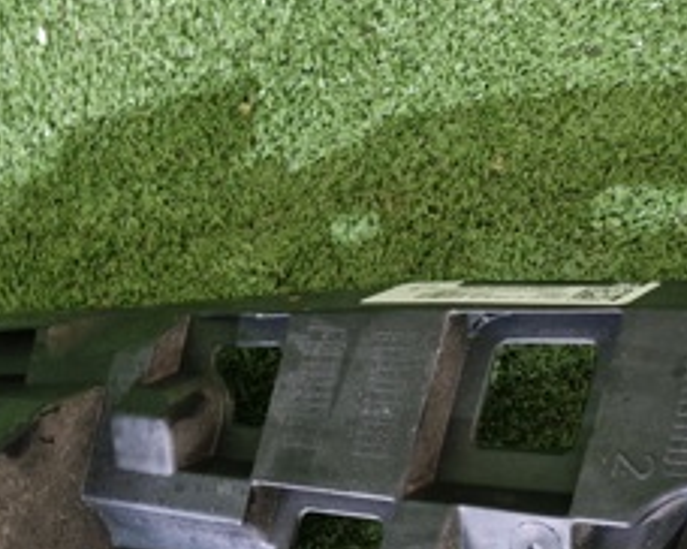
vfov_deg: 22.2
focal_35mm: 63
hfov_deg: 30.0
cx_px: 322
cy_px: 667
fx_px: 1280
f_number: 1.8
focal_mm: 5.4
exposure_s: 1/50
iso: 800
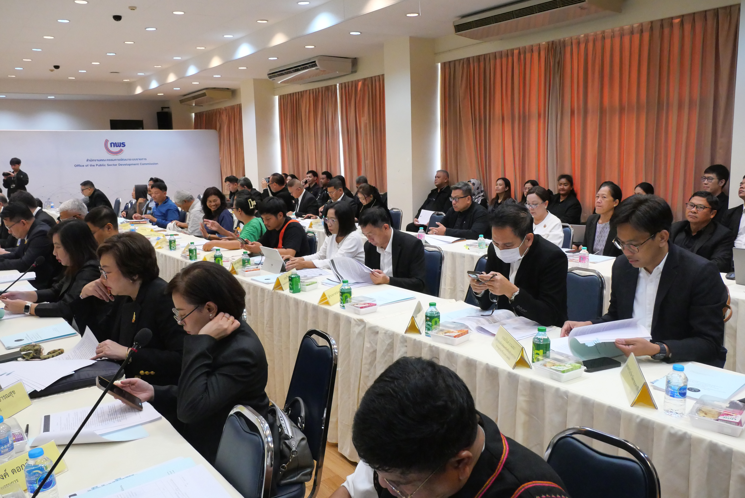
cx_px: 372
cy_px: 249
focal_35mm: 29
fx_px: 600
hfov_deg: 63.6
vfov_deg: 45.0
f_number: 5.6
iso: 3200
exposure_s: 1/100
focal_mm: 14
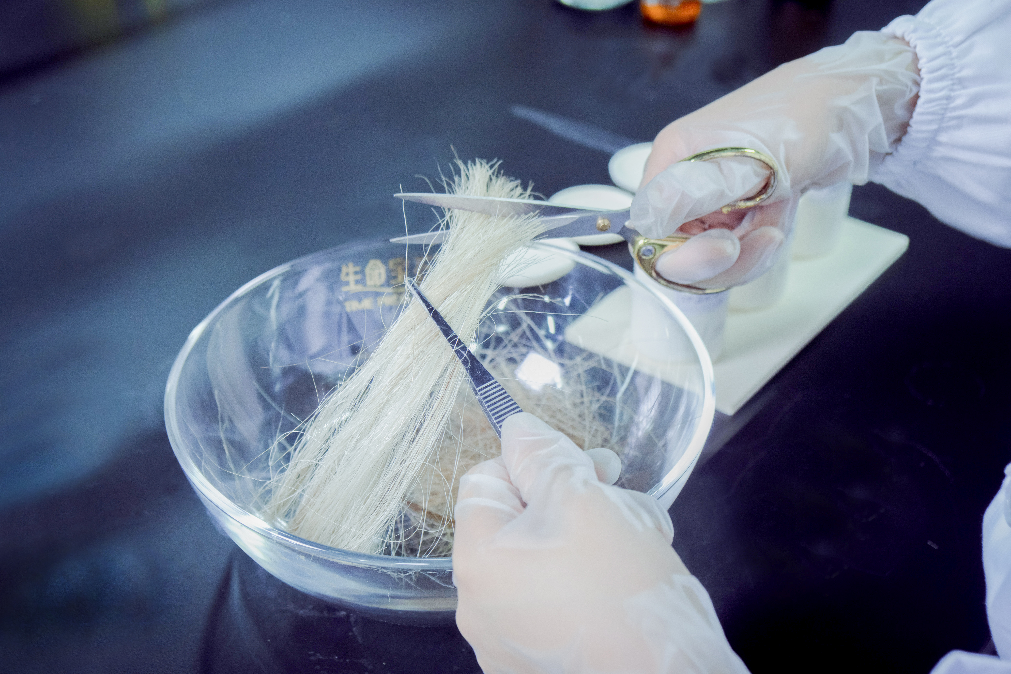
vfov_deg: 34.2
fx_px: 1095
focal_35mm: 39
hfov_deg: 49.6
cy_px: 337
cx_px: 506
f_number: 4
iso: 500
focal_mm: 26
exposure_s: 1/50
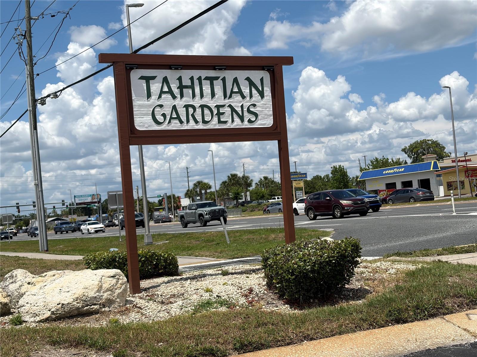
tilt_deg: +2.8
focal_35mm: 52
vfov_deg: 28.0
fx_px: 717
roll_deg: +5.8
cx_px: 238
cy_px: 178
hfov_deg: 36.8
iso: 40
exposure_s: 1/6369
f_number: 1.6
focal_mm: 5.96
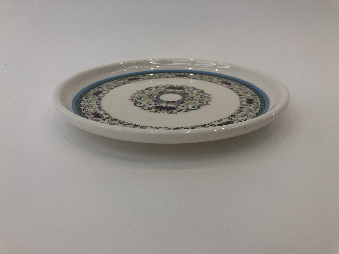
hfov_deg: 63.4
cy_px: 127
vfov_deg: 49.7
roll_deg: +1.3
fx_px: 274
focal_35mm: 28
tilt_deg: -25.3
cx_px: 170
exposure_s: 1/100
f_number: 1.8
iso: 32
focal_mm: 4
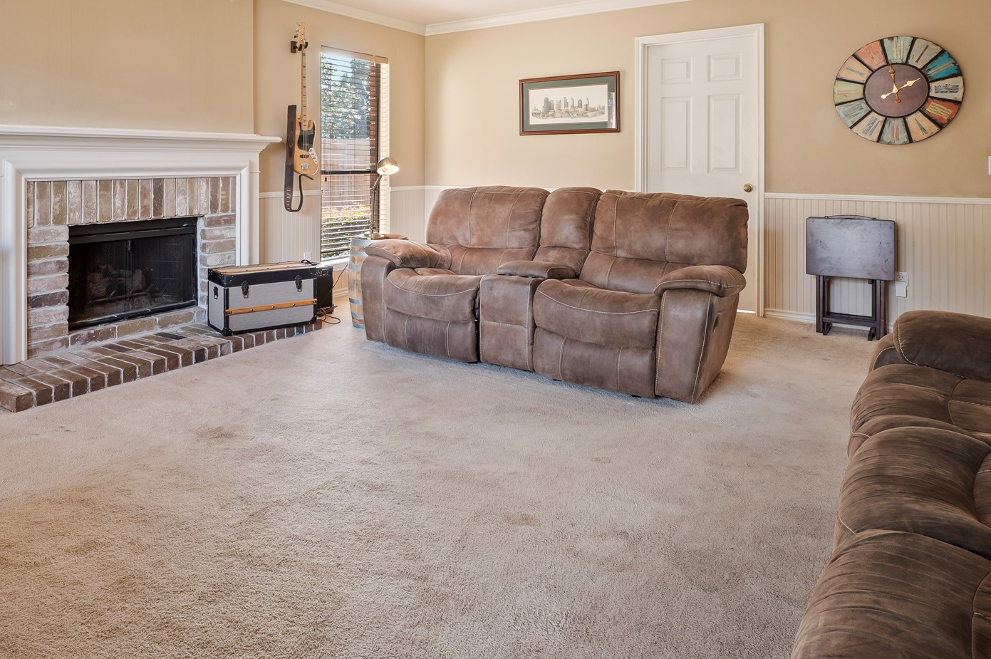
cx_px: 410
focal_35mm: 25
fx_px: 688
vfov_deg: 49.1
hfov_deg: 71.0
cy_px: 161
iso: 125
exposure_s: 1/2
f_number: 6.3
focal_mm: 16
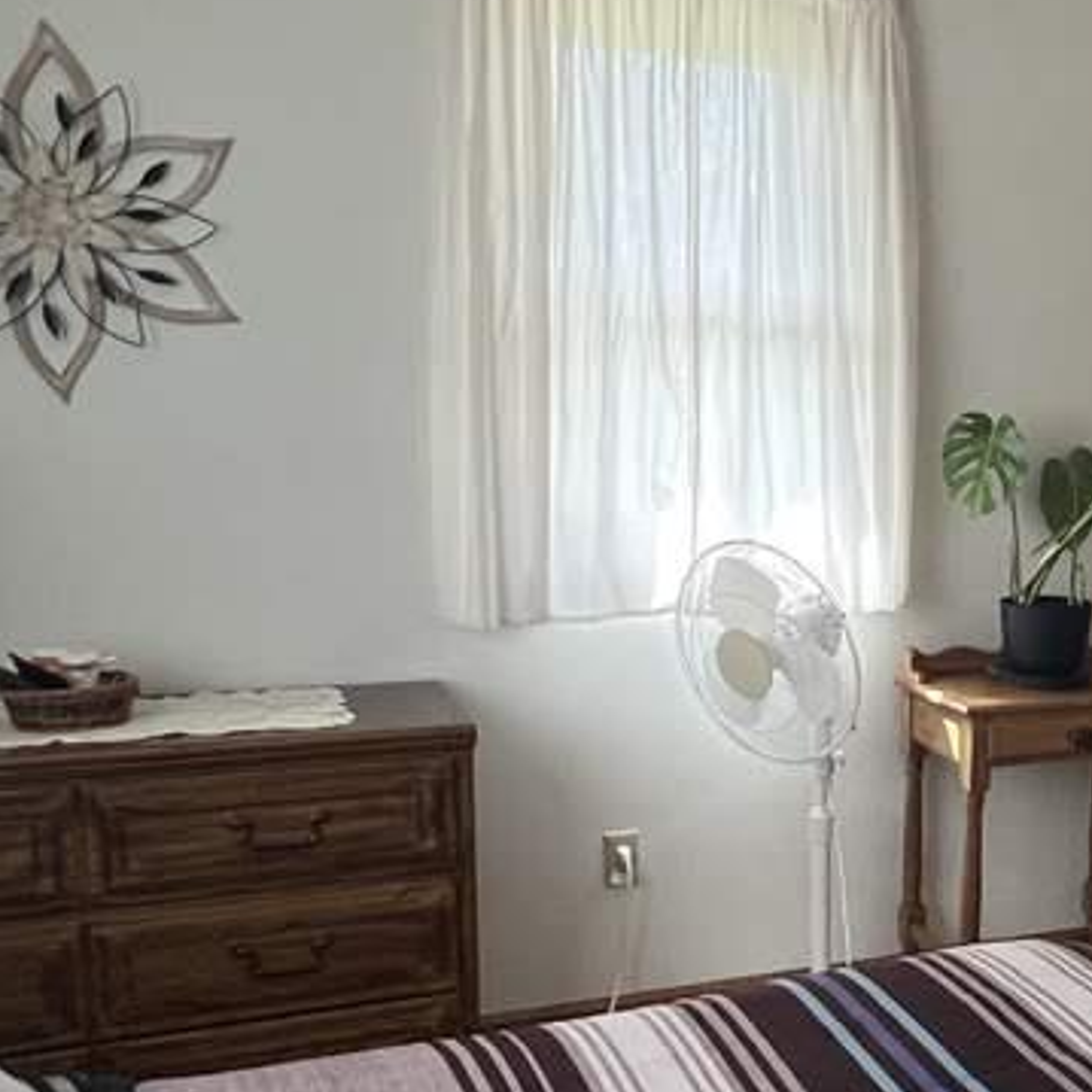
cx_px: 1089
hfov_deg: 36.8
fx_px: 1463
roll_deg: -1.5
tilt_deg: -10.7
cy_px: 681
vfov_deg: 40.6
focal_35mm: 41
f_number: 1.8
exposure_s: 1/120
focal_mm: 1.57
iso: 200
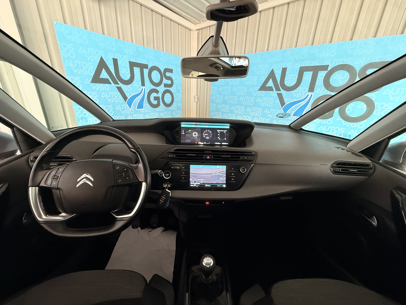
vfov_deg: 85.7
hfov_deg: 102.1
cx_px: 203
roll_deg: -1.8
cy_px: 152
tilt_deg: -19.4
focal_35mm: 14
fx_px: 164
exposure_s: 1/50
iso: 320
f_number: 2.2
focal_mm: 2.22
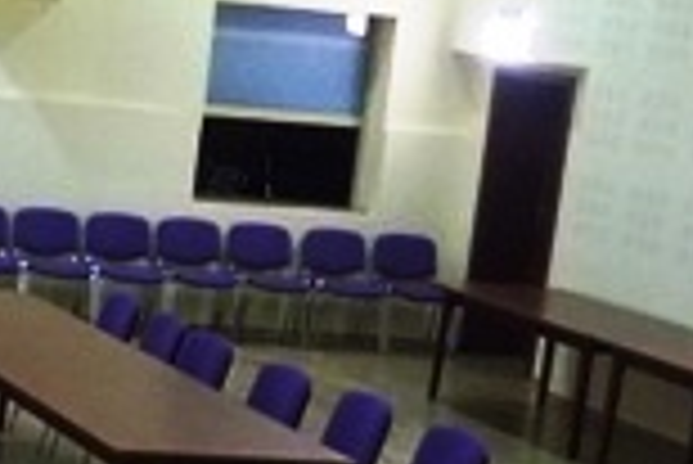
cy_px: 284
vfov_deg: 11.5
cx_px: -396
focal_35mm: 119
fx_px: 2293
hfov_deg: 15.6
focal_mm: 4
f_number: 3.1
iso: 400
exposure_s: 1/25
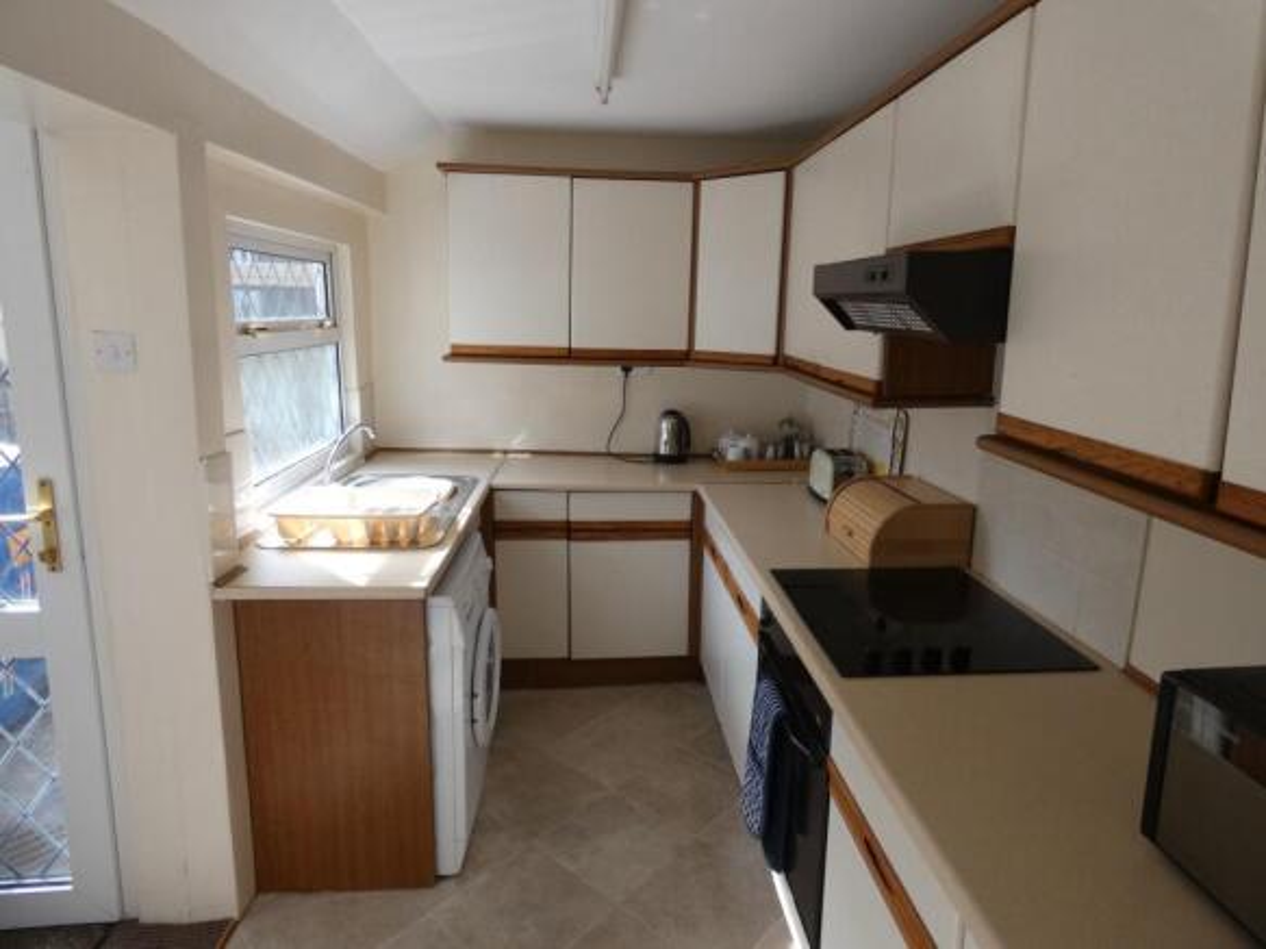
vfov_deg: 66.0
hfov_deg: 81.8
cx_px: 633
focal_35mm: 20
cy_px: 474
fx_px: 731
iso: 80
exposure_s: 1/125
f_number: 2.8
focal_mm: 3.6
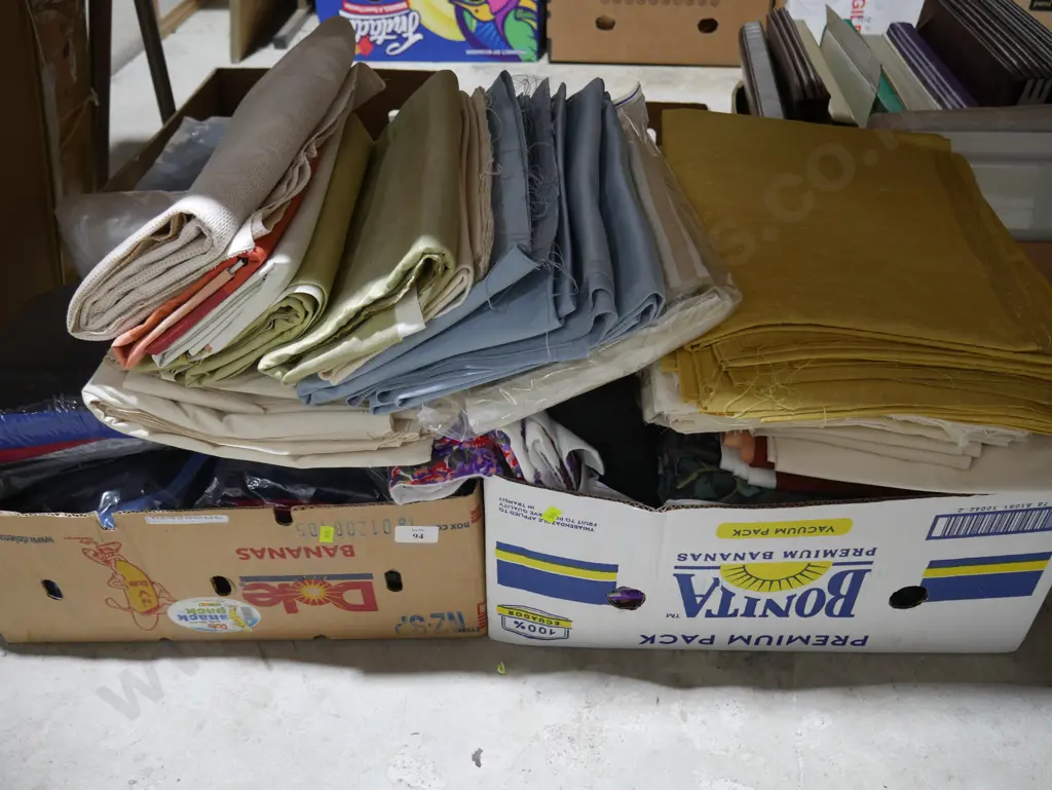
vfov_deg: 44.2
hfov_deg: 56.8
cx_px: 526
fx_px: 973
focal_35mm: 32
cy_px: 395
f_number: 3.6
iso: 400
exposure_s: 1/60
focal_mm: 16
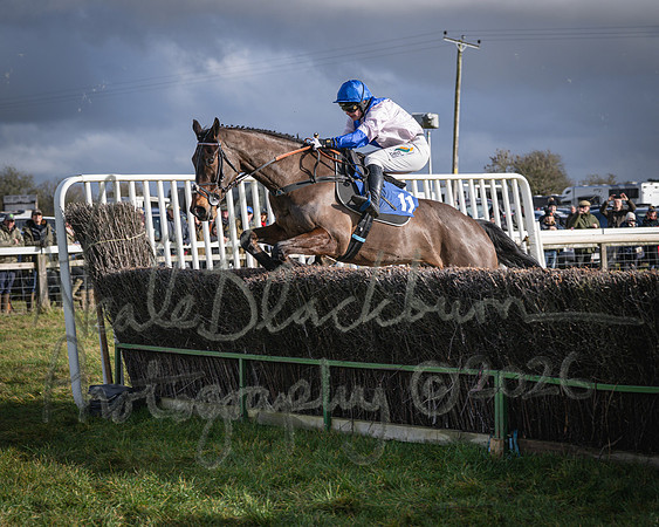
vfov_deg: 15.1
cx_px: 358
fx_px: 1986
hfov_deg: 18.8
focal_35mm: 102
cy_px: 265
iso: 200
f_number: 4
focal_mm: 76
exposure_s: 1/1600
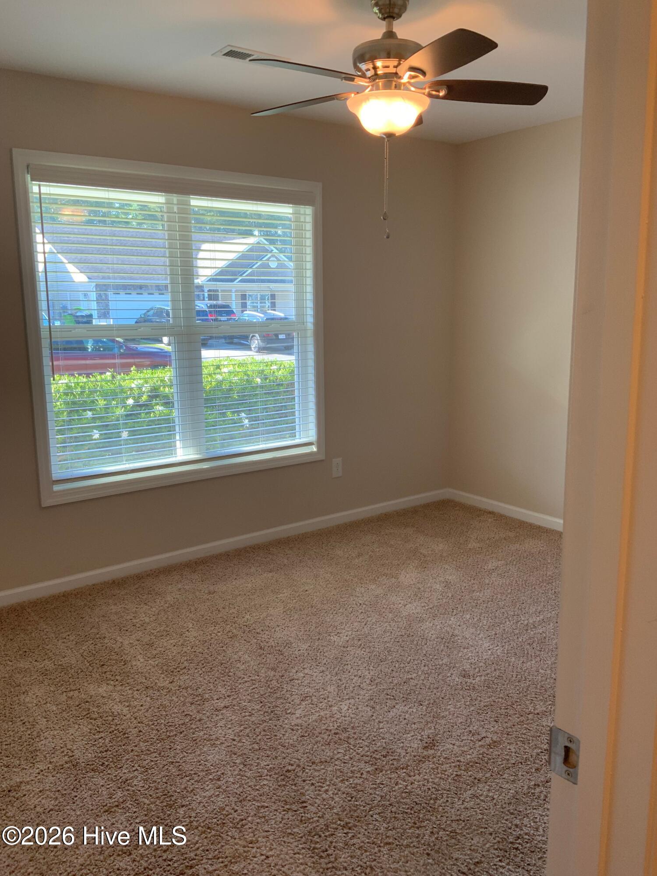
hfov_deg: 48.2
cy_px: 438
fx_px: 734
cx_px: 328
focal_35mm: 29
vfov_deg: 61.7
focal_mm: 3
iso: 32
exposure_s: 1/60
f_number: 1.8
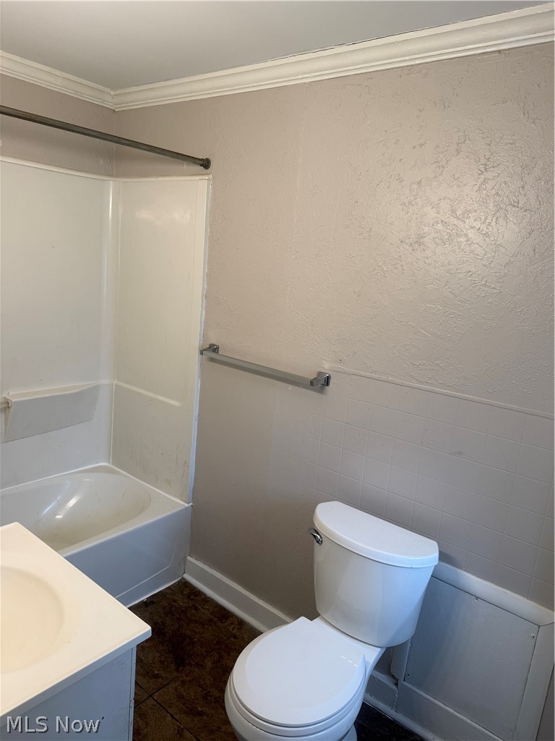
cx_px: 278
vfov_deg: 71.6
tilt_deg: -12.0
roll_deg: -7.7
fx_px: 513
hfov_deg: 56.8
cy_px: 370
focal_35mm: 24
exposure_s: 1/120
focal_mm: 6.76
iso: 100
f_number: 1.78
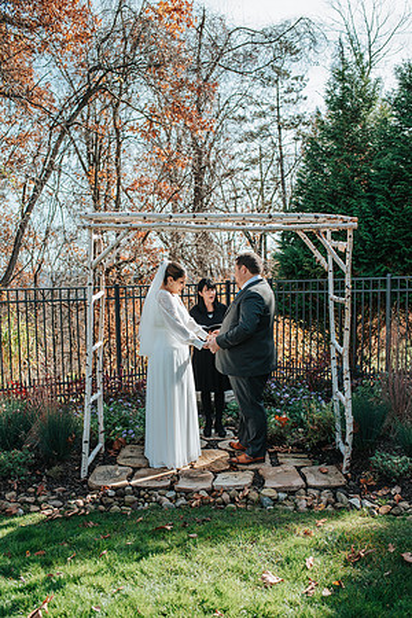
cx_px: 206
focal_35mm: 35
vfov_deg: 54.4
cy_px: 309
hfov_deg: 37.9
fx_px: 601
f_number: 3.5
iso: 320
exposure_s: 1/1250
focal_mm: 35
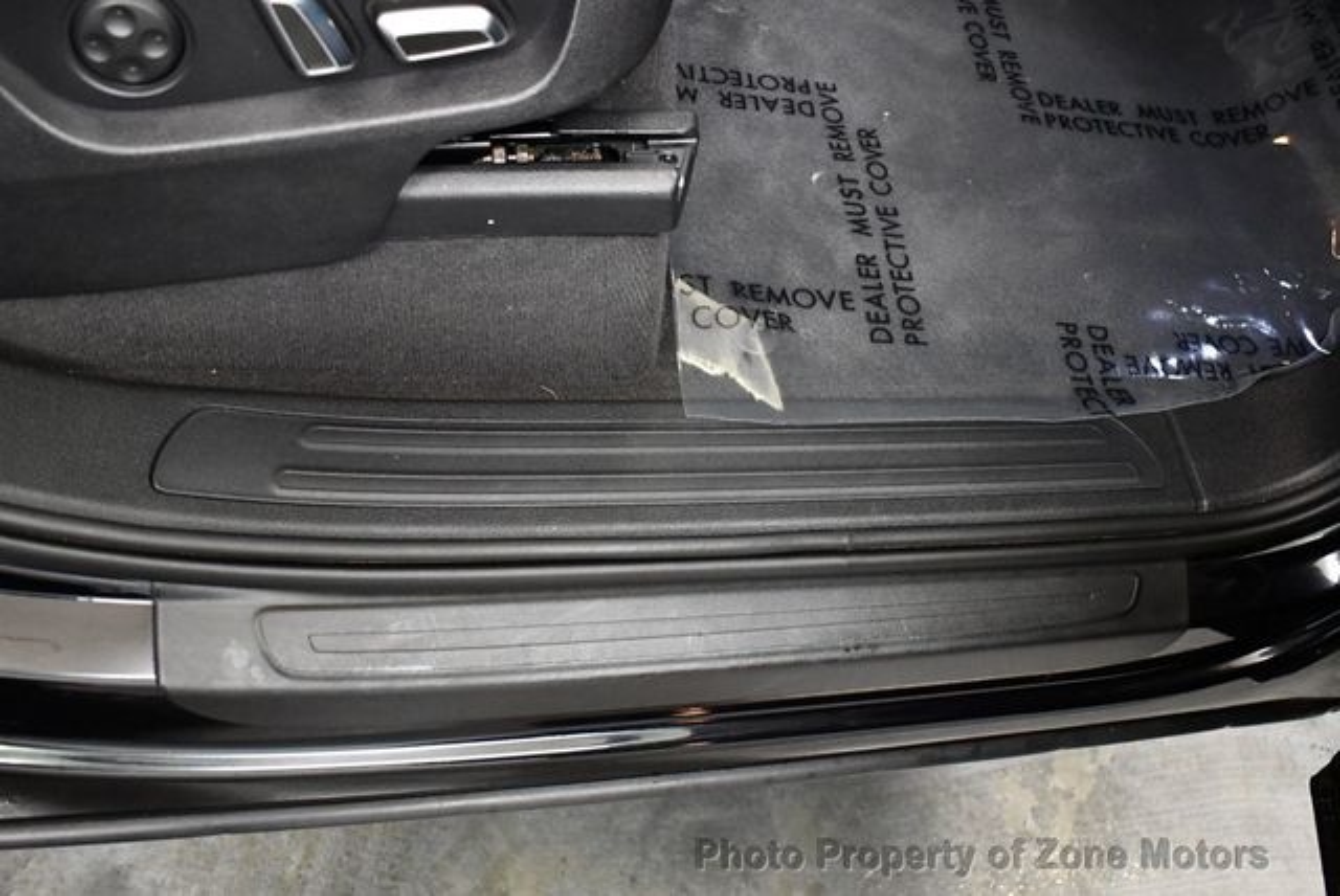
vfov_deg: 36.9
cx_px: 670
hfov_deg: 53.1
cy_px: 448
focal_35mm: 36
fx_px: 1341
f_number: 3.5
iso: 3600
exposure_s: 1/60
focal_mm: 18
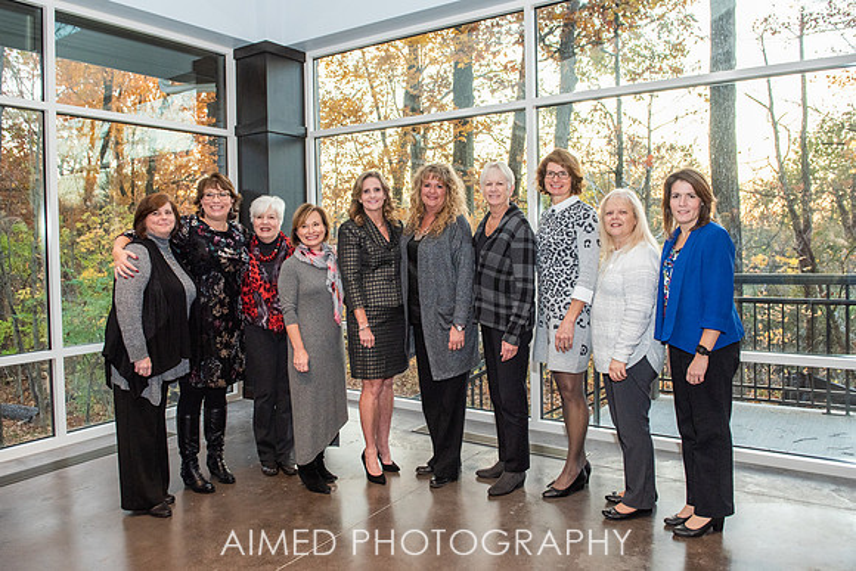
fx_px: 624
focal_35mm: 26
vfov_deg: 49.2
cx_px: 424
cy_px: 263
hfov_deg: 68.9
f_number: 4
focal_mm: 24
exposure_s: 1/250
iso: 1000
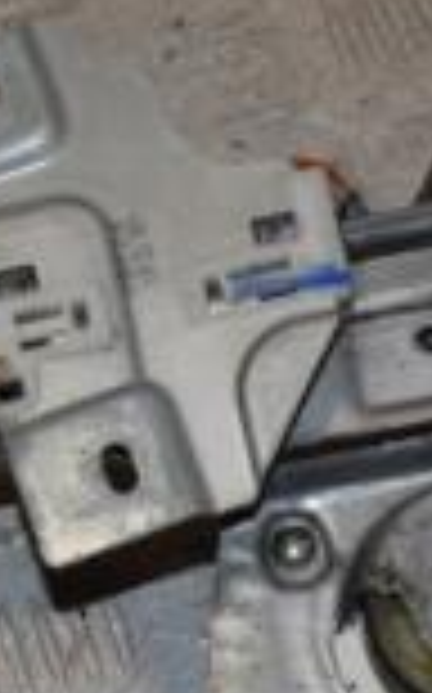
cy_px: 423
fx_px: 2699
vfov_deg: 14.6
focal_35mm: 143
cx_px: 495
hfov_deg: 9.1
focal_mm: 24
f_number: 13
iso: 800
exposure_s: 1/200
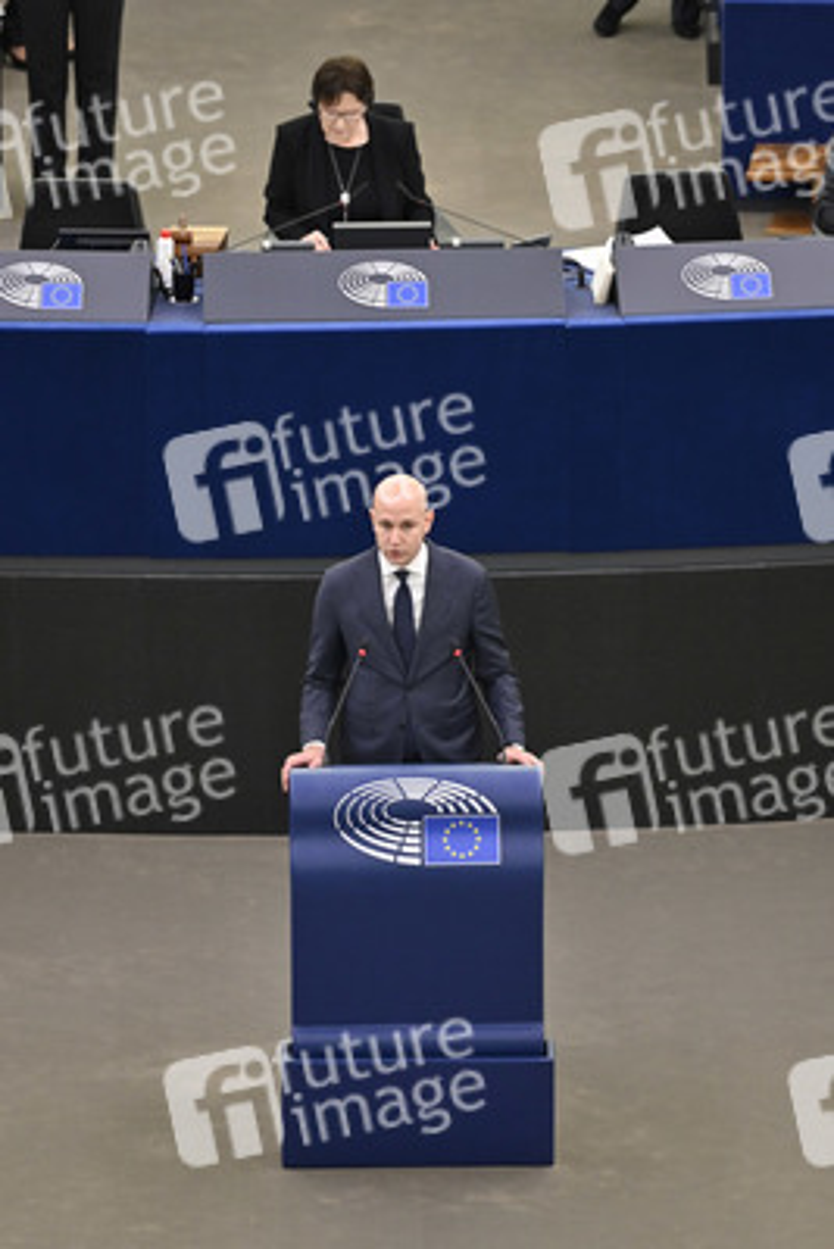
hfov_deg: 6.9
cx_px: 417
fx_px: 6943
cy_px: 624
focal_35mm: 200
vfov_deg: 10.3
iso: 1000
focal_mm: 200
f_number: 2.8
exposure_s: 1/320
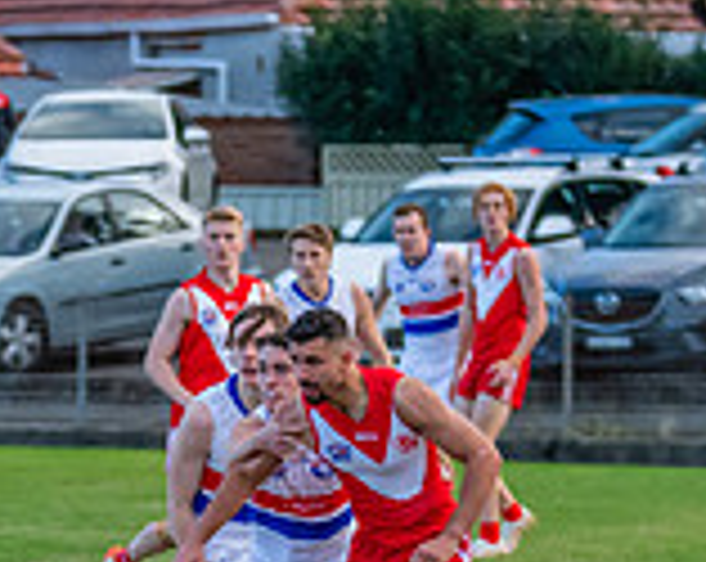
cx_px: 99
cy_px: 734
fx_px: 17436
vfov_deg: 1.8
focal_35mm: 836
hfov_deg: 2.3
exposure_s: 1/1600
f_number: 5.3
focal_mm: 200
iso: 2500
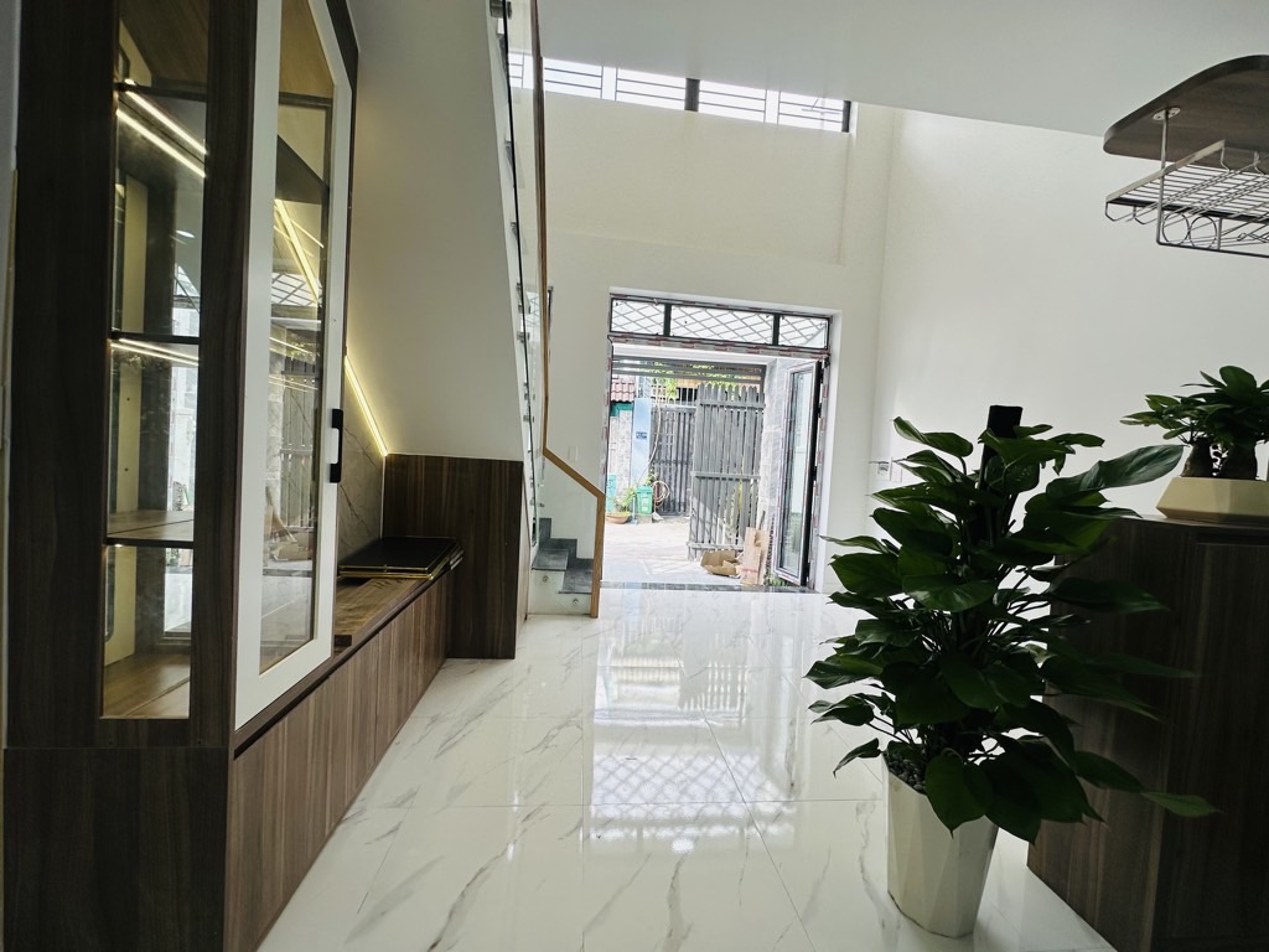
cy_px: 476
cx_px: 634
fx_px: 513
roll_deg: -3.4
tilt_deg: -1.7
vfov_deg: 85.7
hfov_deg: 102.1
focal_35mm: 14
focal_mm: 2.22
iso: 40
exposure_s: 1/163
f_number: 2.2
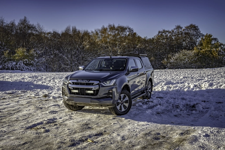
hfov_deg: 54.4
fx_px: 219
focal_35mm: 35
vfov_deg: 37.9
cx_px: 112
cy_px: 75
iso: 80
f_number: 5
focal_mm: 35
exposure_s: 1/500
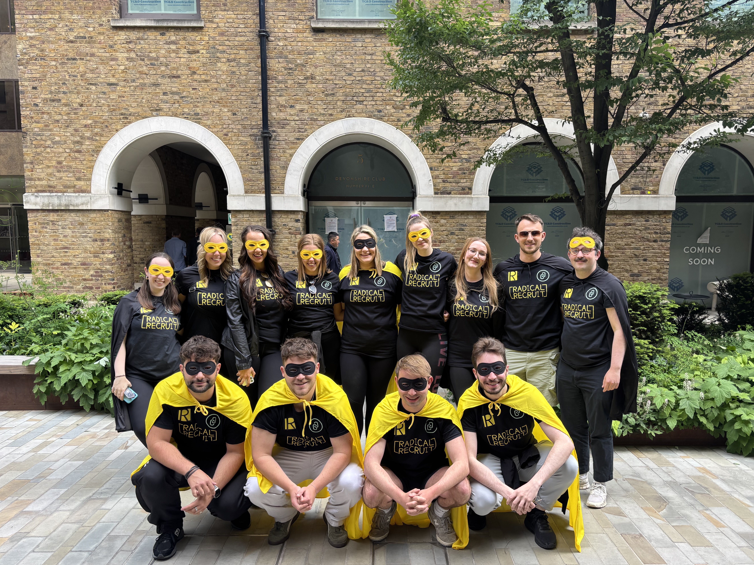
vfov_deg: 49.7
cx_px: 390
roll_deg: +0.1
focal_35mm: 28
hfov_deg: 63.4
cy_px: 302
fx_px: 610
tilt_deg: -5.5
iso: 40
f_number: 1.6
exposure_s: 1/190
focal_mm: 5.96
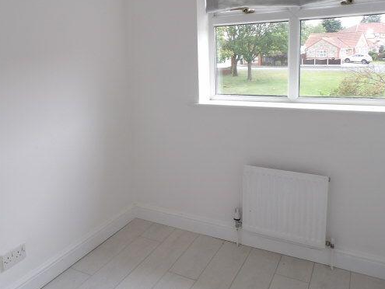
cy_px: 107
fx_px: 345
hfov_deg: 57.9
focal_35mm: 31
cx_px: 156
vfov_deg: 45.1
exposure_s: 1/95
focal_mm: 4.3
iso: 100
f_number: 3.2
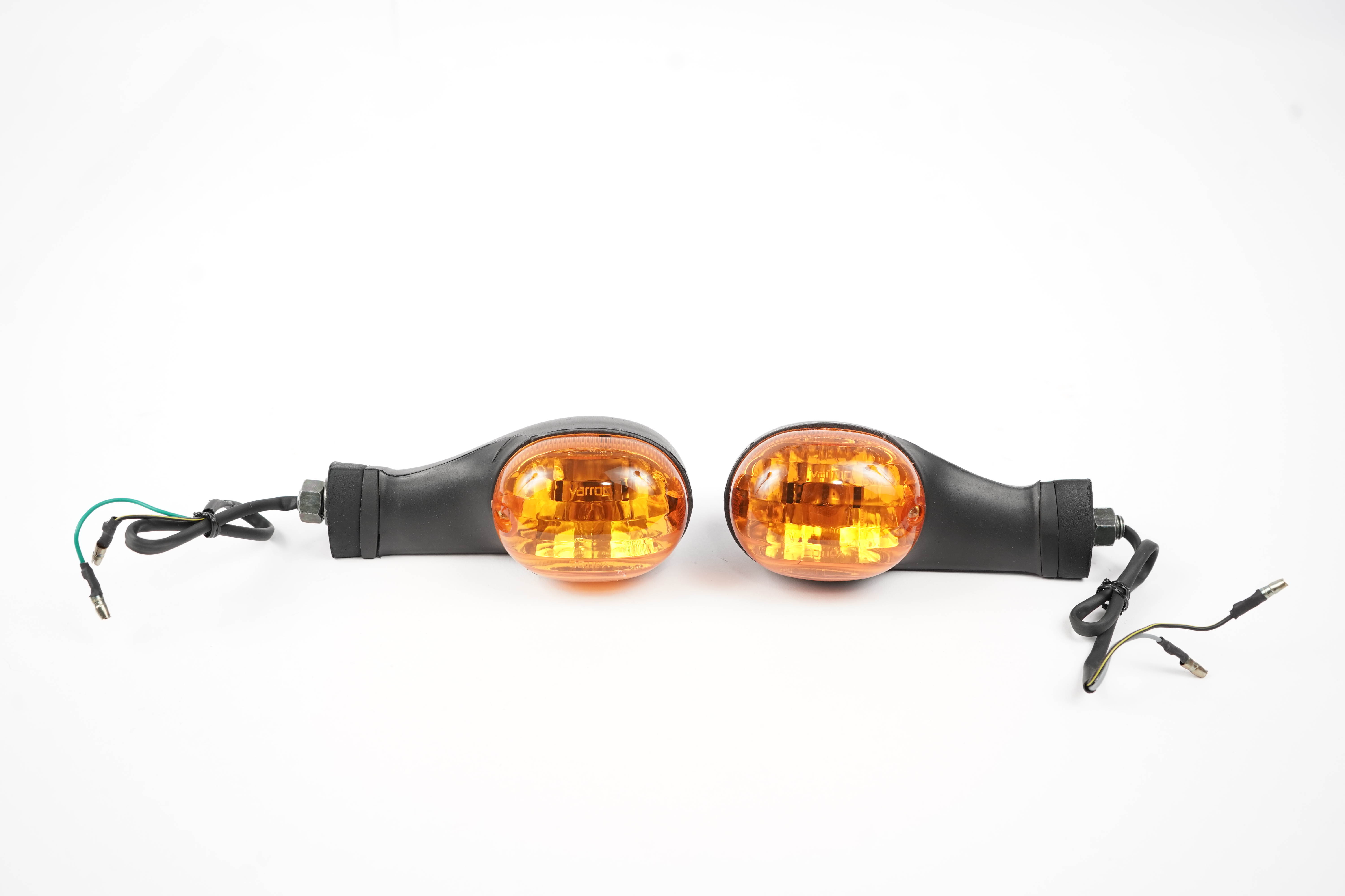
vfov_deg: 38.9
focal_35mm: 34
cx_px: 672
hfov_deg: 55.8
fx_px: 1270
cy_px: 448
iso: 500
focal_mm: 34
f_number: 6.3
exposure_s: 1/50
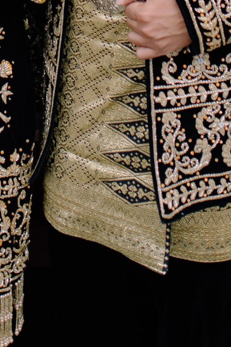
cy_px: -236
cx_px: 42
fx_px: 1252
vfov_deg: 14.3
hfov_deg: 10.5
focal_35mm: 130
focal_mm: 35
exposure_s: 1/200
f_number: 2
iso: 250
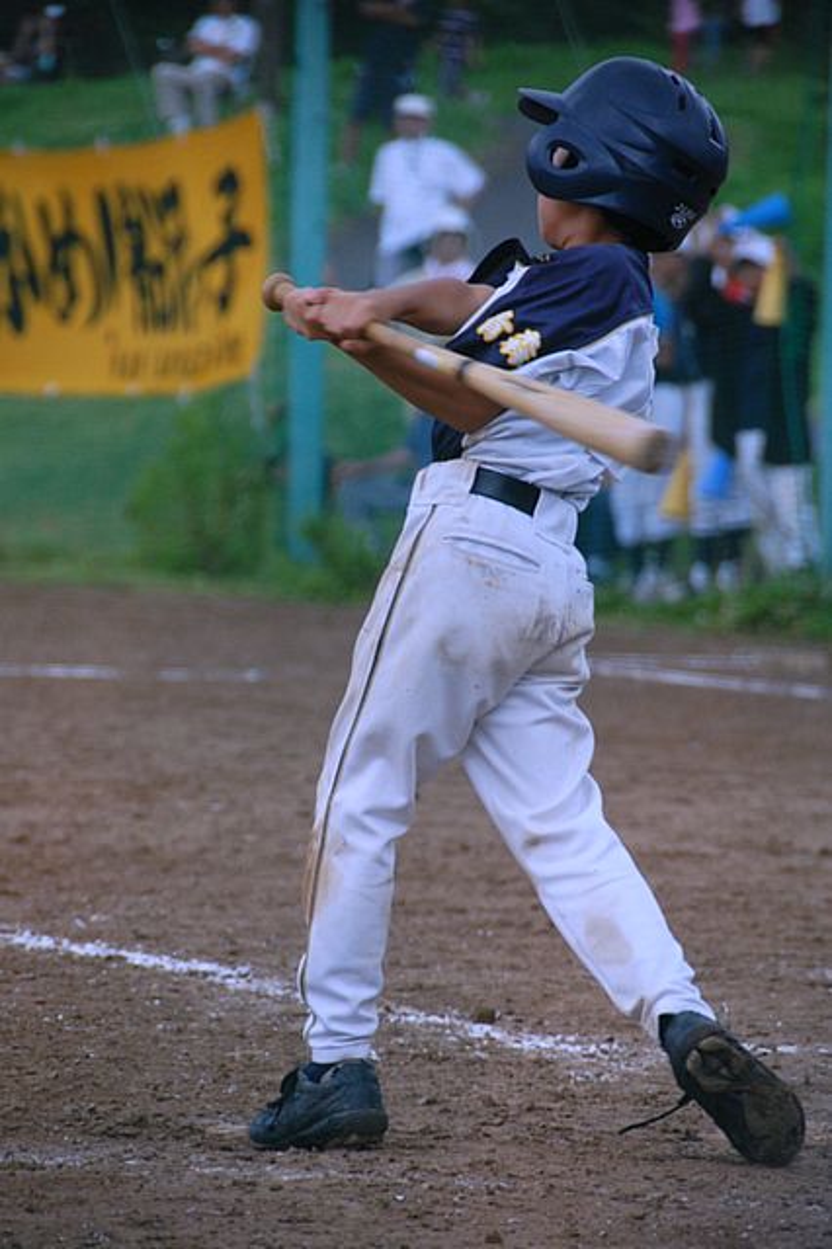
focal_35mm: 255
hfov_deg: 5.4
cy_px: 624
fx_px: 8849
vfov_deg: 8.1
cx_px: 416
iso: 640
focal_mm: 170
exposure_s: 1/500
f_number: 5.6
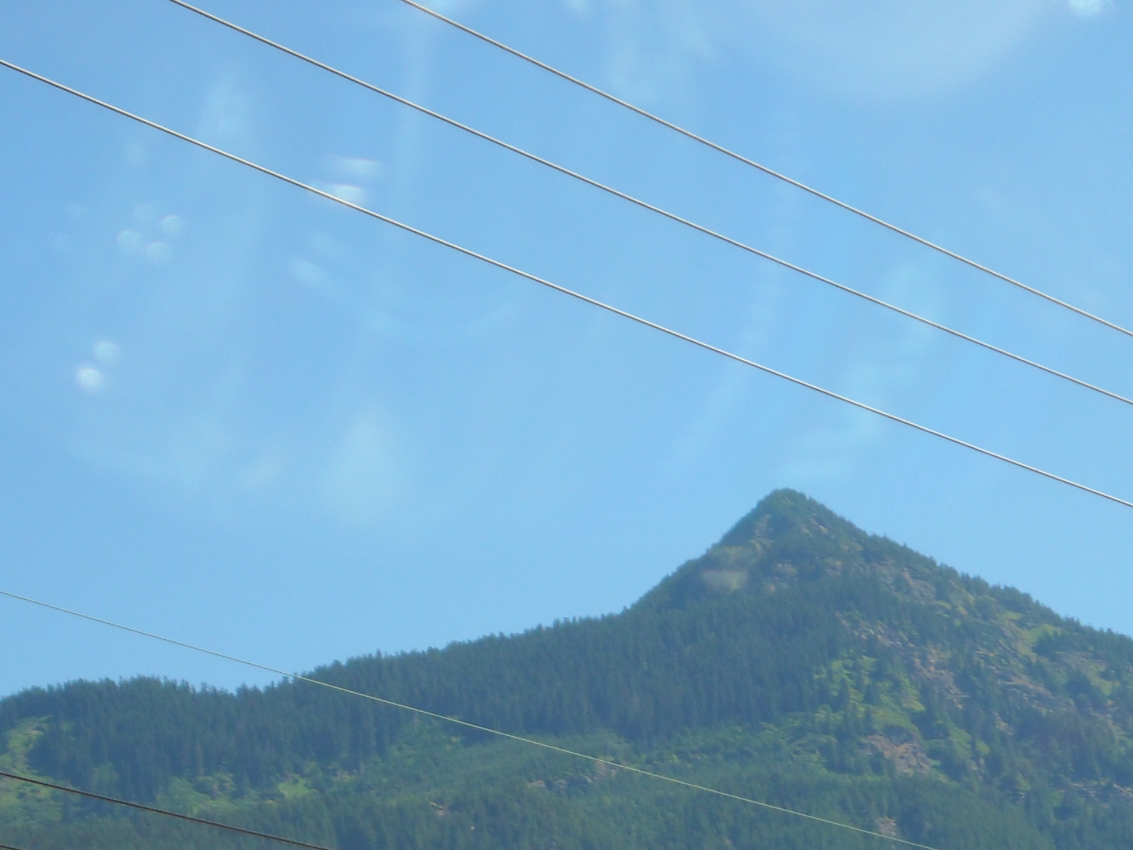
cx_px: 825
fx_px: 5925
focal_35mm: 181
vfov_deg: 8.2
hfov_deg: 10.9
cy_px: 679
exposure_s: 1/272
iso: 64
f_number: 4.7
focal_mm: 17.1
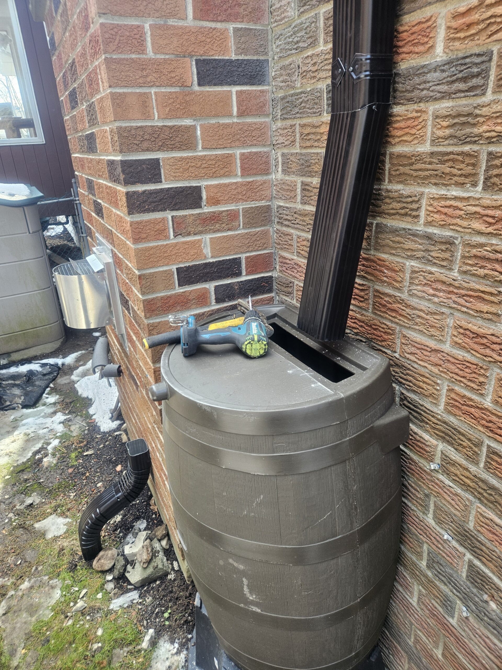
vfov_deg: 73.9
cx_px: 251
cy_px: 335
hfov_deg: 58.9
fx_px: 445
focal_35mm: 23
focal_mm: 5.4
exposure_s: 1/120
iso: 80
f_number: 1.8
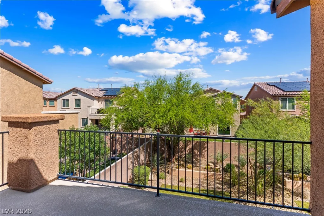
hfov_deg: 93.3
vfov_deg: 70.5
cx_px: 162
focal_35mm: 17
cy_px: 108
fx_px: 153
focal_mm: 17
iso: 400
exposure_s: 1/8000
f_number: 8
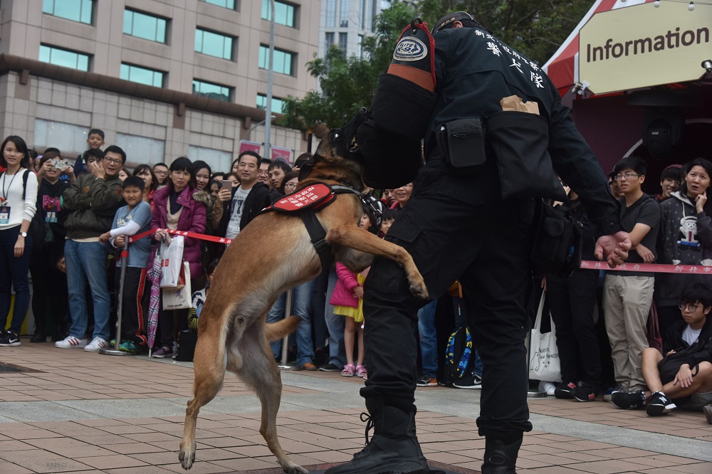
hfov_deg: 41.1
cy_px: 237
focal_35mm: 48
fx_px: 949
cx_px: 356
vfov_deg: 28.1
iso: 500
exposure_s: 1/500
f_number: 5.6
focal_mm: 48
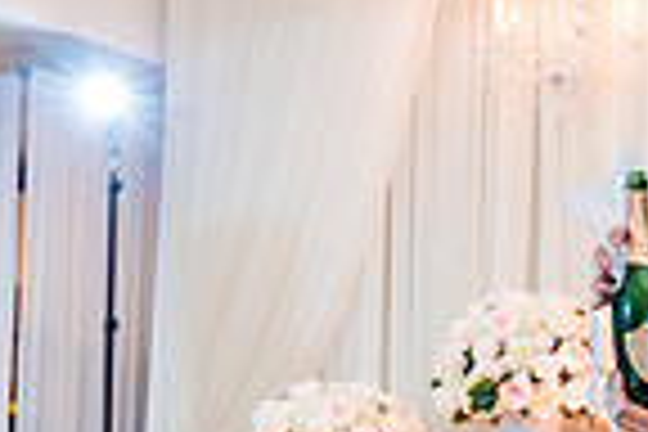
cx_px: 836
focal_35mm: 139
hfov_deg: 14.2
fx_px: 2502
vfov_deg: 9.7
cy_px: 501
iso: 800
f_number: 3.5
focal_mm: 30
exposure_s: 1/160
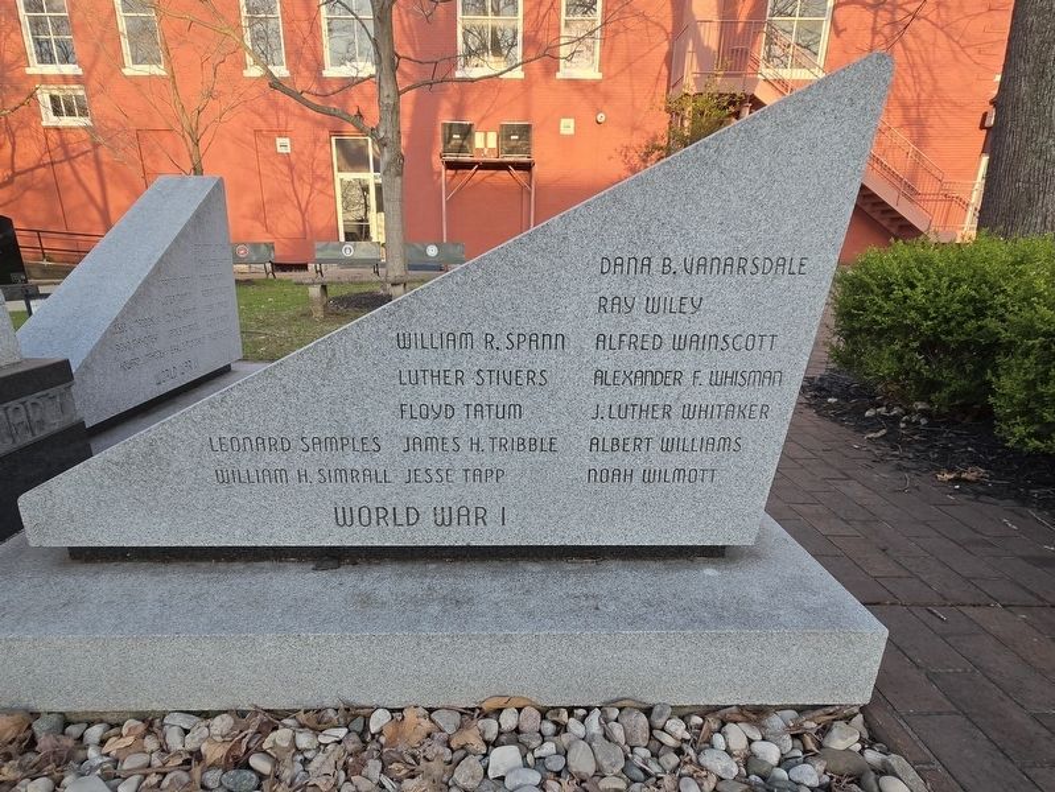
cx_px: 528
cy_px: 396
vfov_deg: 90.0
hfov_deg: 106.2
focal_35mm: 13
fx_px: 396
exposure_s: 1/294
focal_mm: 2.2
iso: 50
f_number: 2.2
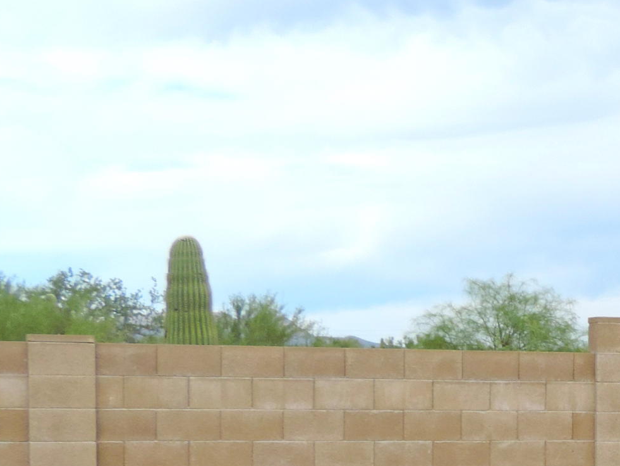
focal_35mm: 107
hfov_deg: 17.2
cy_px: 519
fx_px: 1917
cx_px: 818
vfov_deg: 13.5
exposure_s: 1/800
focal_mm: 6.2
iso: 80
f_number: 3.3
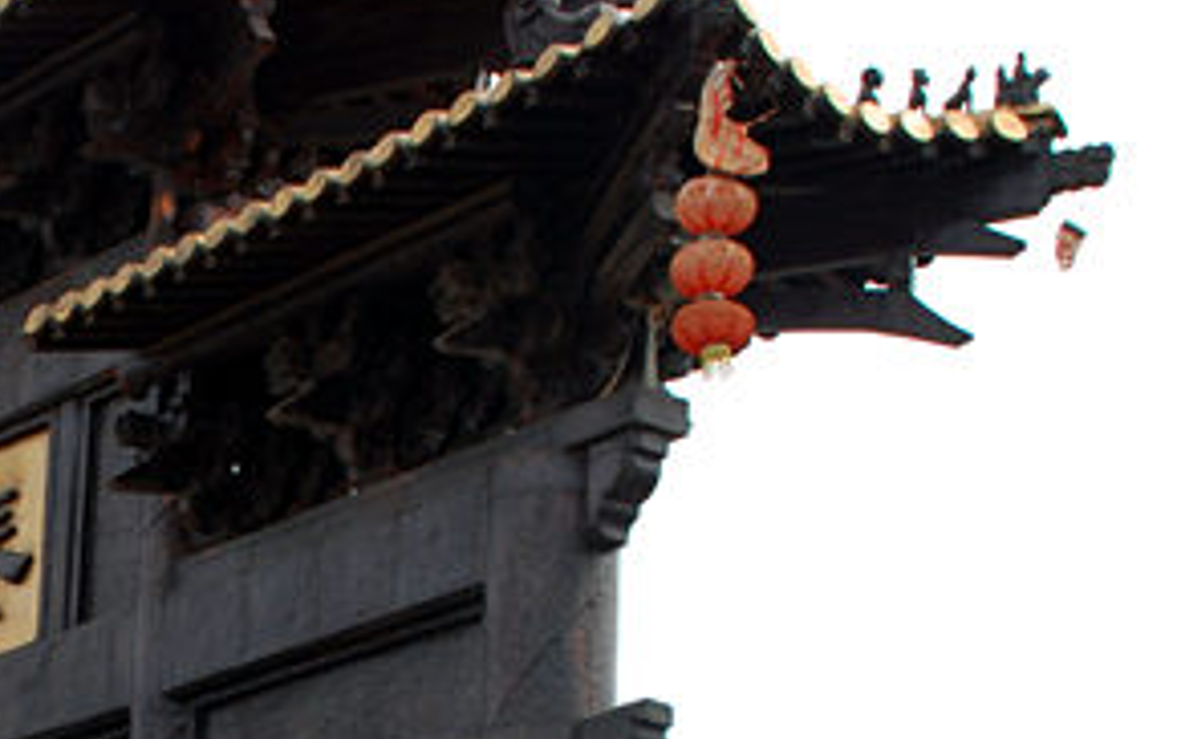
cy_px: 1001
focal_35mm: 118
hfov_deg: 17.2
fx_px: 3789
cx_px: -65
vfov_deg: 10.8
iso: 100
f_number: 6.3
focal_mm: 28
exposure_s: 1/160
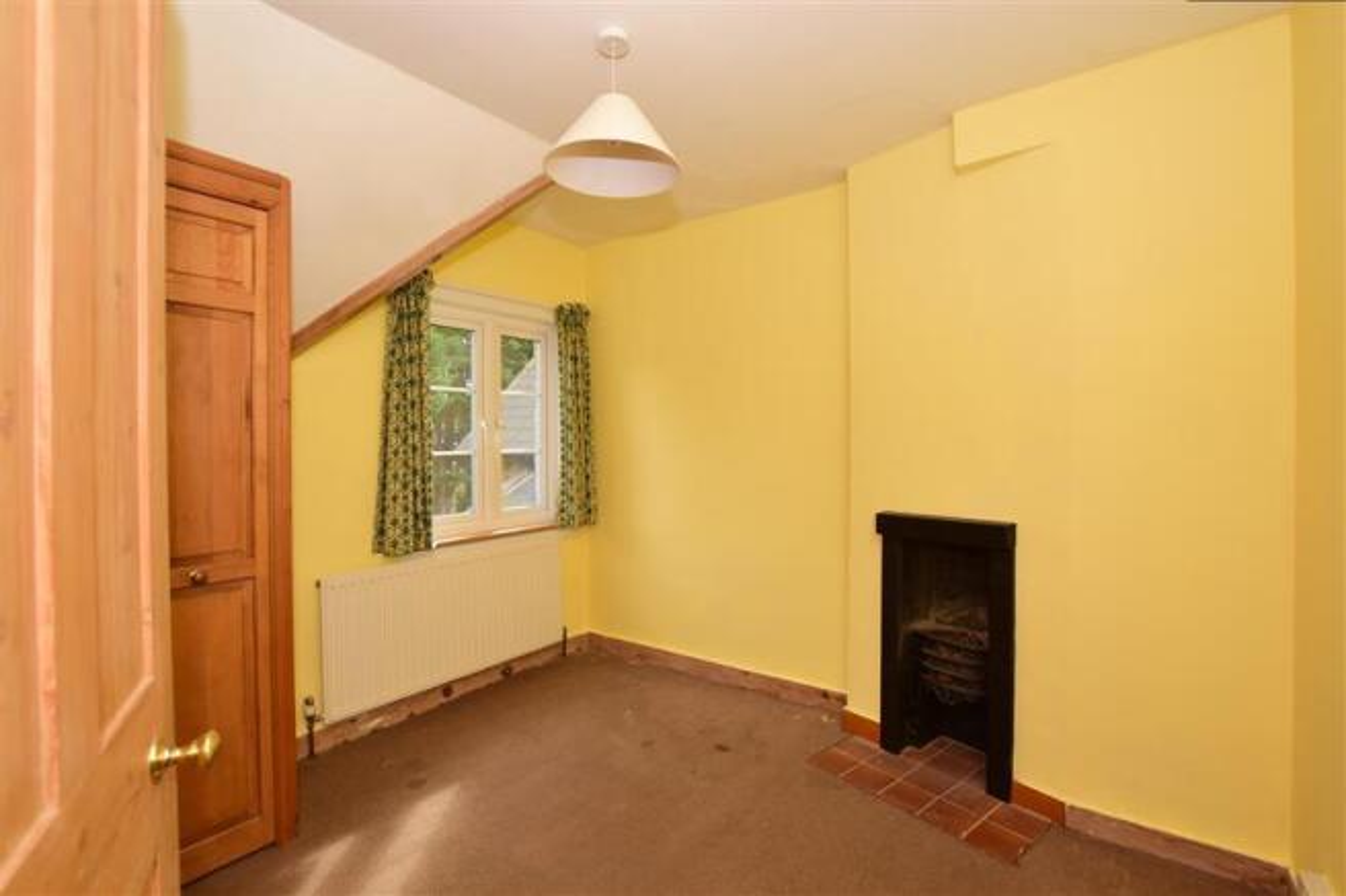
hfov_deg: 100.4
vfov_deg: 77.3
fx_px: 561
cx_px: 673
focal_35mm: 15
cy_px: 448
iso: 400
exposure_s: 1/80
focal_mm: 10
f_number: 7.1
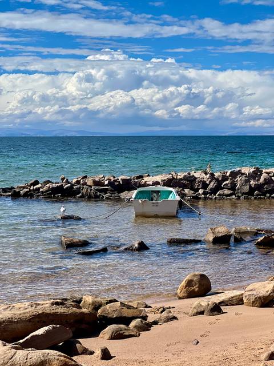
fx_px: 813
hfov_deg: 19.1
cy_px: 183
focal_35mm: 77
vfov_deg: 25.3
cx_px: 137
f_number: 2.8
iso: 32
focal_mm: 9
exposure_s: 1/1074
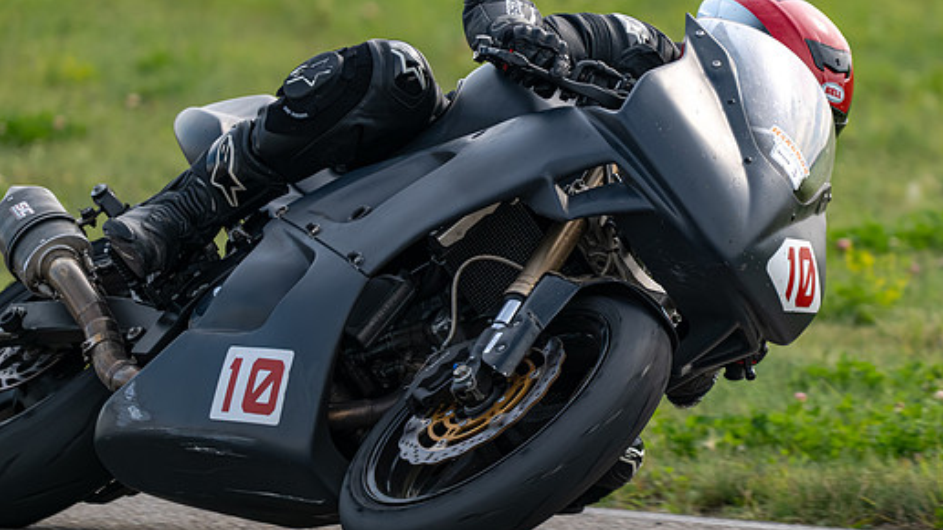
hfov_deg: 2.6
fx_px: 20900
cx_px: 552
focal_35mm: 836
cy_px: 170
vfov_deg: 1.5
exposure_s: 1/1250
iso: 500
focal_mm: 600
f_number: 6.3
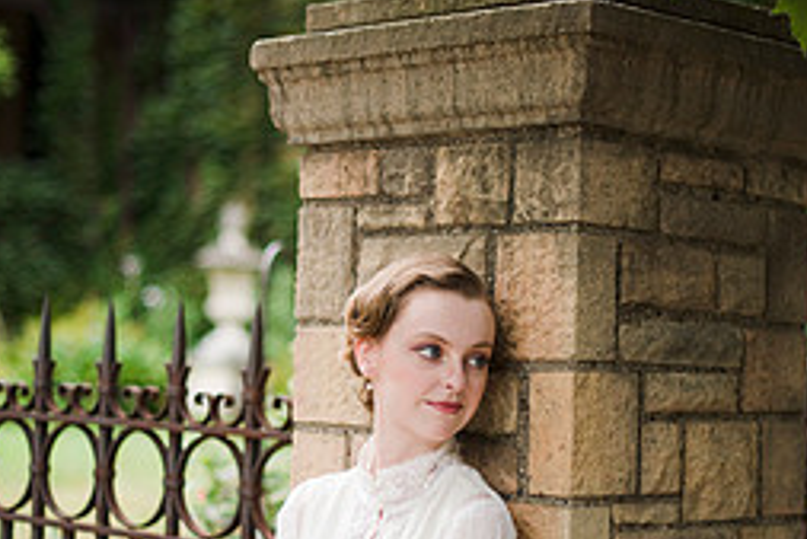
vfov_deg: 15.3
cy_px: 370
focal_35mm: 89
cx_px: 357
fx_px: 1996
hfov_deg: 22.8
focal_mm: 50
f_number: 1.6
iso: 200
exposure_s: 1/500
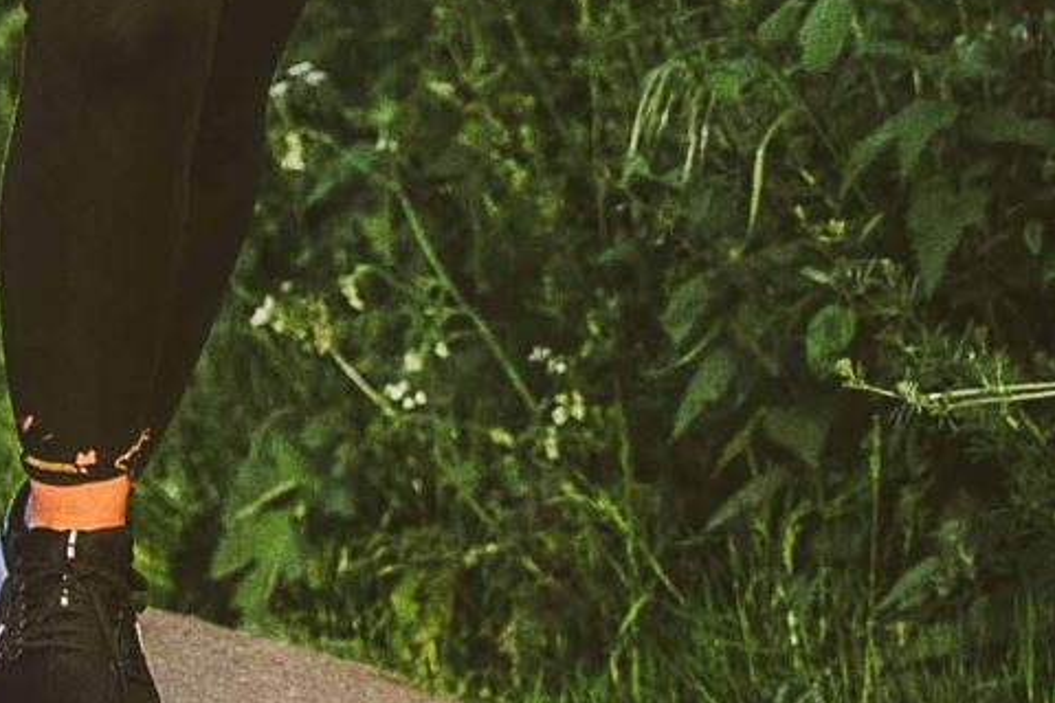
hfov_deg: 2.8
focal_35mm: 736
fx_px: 21567
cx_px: -1013
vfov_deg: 1.9
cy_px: -860
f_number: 2.8
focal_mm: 92
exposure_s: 1/8000
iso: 500
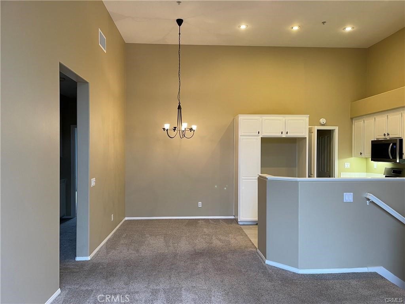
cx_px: 202
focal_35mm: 26
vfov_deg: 53.1
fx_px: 304
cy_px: 152
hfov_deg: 67.3
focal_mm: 5.1
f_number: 1.6
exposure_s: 1/60
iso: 100
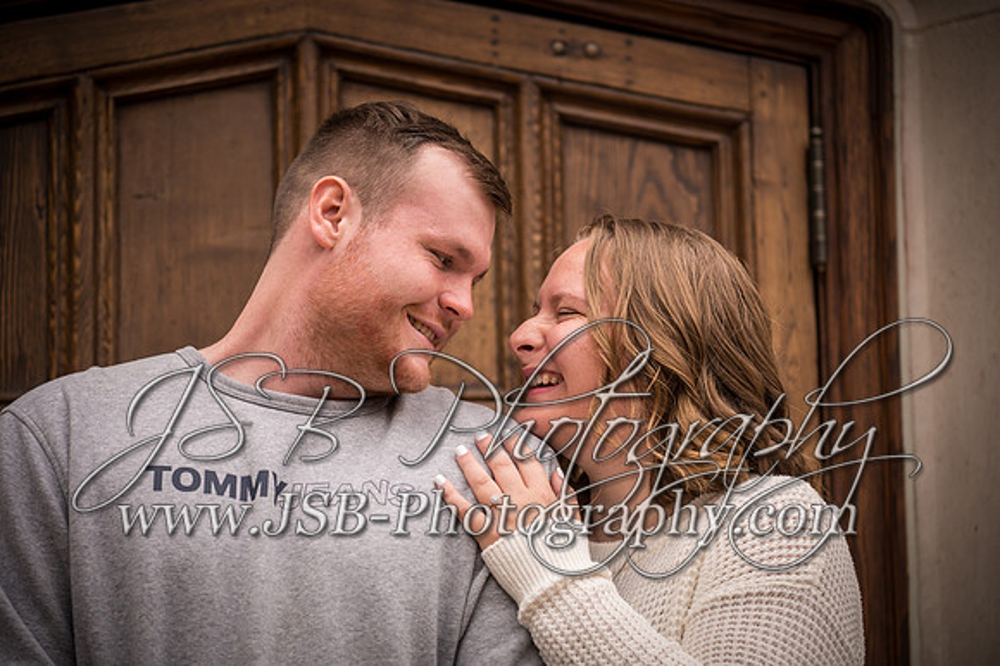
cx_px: 500
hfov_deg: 17.1
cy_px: 333
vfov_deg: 11.4
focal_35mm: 120
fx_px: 3331
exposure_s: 1/250
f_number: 4
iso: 100
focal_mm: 120
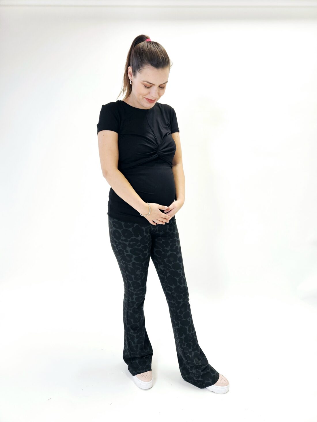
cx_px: 158
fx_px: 281
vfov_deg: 73.9
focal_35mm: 23
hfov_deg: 58.9
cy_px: 211
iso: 125
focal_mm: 5.4
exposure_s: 1/100
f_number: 1.8
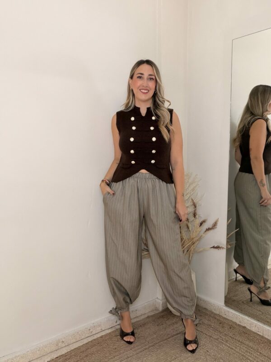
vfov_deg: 60.0
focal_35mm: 30
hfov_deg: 46.8
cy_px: 181
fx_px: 313
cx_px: 136
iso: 80
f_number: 1.9
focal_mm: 2.71
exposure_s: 1/60
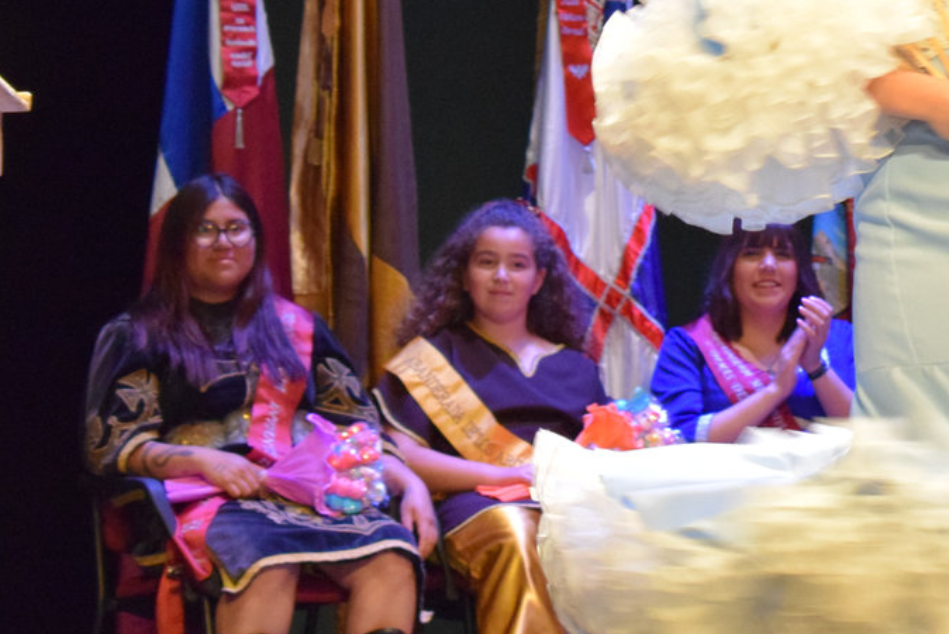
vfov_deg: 6.9
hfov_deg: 10.2
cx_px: 1079
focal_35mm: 198
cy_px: 80
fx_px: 5227
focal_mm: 55
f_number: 5.6
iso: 4000
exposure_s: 1/60
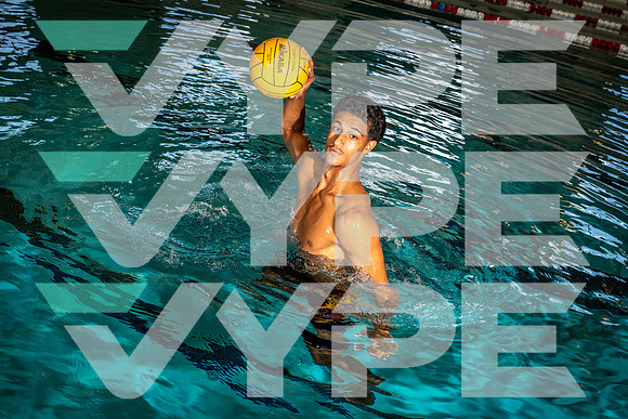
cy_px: 210
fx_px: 768
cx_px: 314
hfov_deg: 44.5
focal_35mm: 44
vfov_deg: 30.5
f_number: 5.6
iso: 640
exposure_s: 1/250
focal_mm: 44
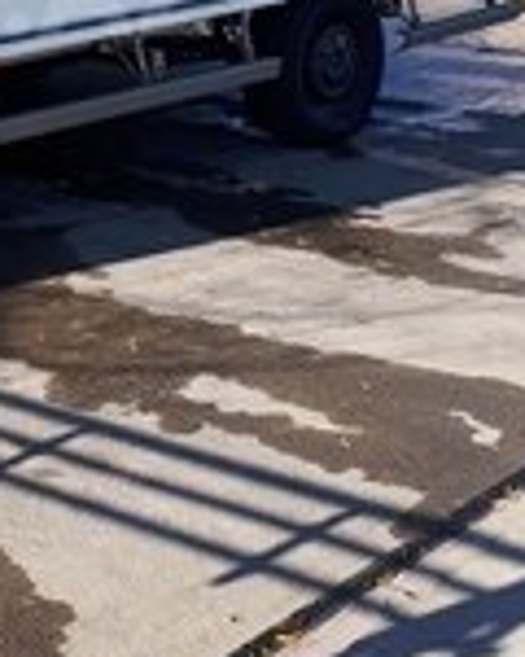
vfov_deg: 21.2
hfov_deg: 16.8
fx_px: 1690
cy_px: -13
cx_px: -122
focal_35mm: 87
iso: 40
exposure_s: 1/652
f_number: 1.9
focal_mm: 3.6
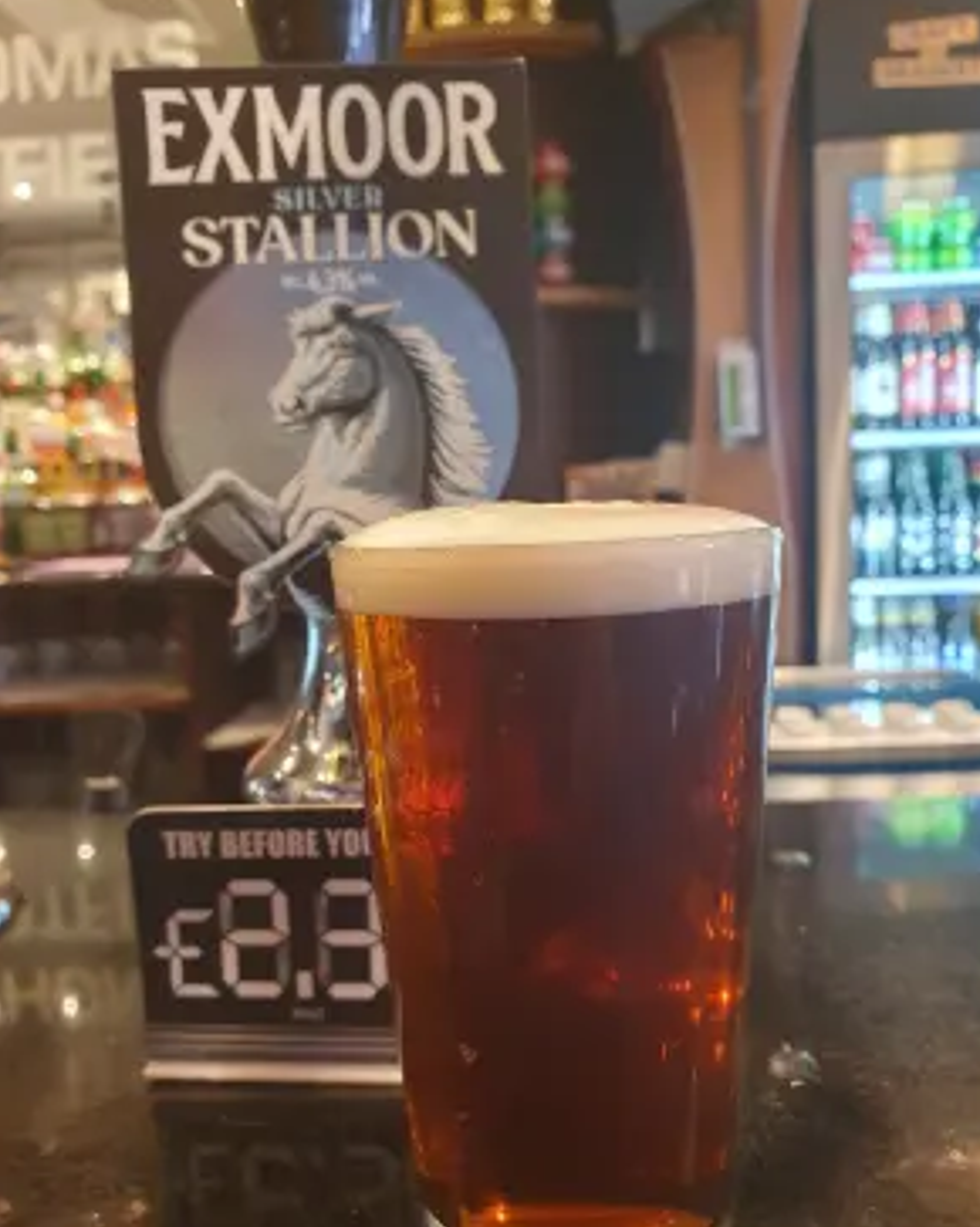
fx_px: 1016
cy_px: 642
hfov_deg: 51.5
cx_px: 490
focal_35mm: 28
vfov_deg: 62.2
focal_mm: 4.32
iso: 640
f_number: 2.4
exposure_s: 1/33
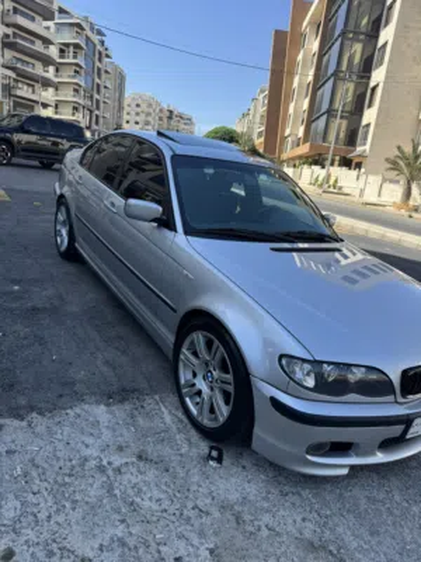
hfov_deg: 56.8
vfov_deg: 71.6
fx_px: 389
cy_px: 281
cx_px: 210
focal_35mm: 24
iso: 80
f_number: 1.78
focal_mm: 6.76
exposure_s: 1/2041
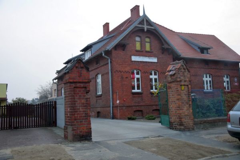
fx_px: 240
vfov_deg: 36.9
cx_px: 120
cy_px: 80
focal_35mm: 36
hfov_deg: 53.1
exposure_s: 1/80
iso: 1600
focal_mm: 24
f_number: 4.5
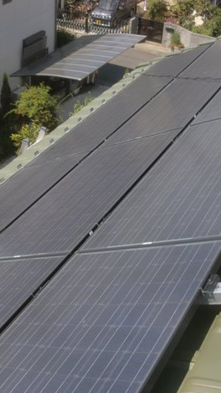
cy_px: 198
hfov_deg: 23.0
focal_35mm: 52
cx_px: 72
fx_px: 541
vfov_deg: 39.9
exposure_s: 1/640
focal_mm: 6.3
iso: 64
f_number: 3.1
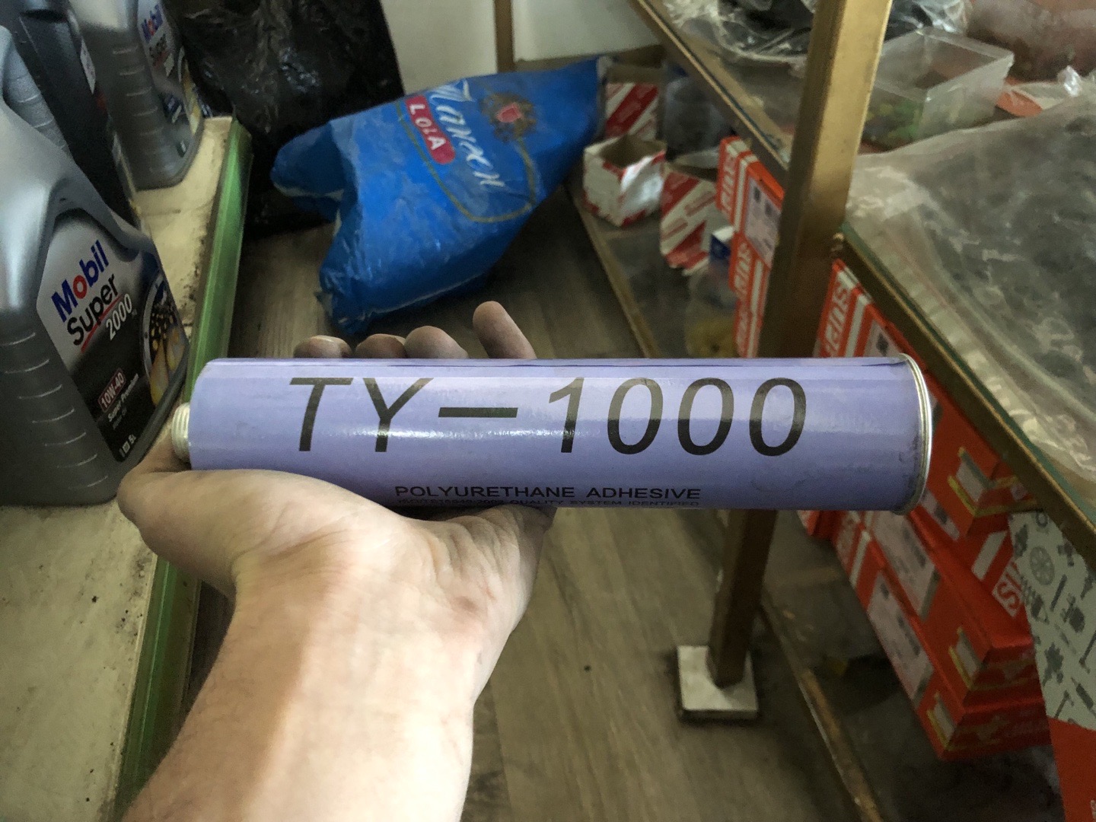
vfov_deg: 49.7
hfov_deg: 63.4
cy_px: 411
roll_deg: +0.7
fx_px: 887
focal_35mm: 28
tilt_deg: -42.6
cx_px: 548
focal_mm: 4
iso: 100
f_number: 1.8
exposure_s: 1/4
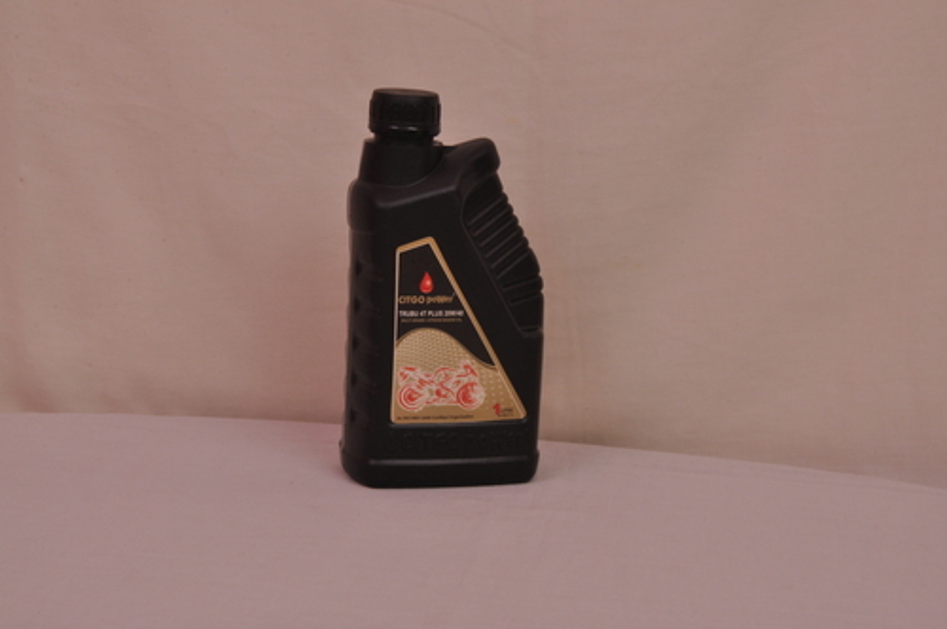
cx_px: 474
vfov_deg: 14.7
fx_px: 2443
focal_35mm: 93
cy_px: 314
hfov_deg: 21.9
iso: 400
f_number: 32
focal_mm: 62
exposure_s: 1/200
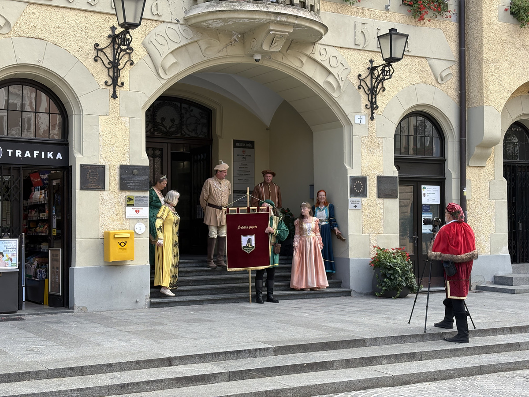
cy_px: 198
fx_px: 795
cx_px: 264
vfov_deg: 28.0
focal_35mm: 52
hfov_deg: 36.8
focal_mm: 5.96
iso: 50
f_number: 1.6
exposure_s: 1/732
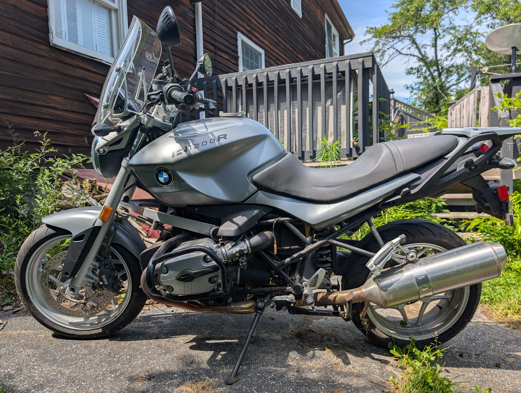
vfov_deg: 56.9
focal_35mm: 24
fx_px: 362
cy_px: 196
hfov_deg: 71.5
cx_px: 260
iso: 18
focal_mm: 6.9
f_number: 1.68
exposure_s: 1/934
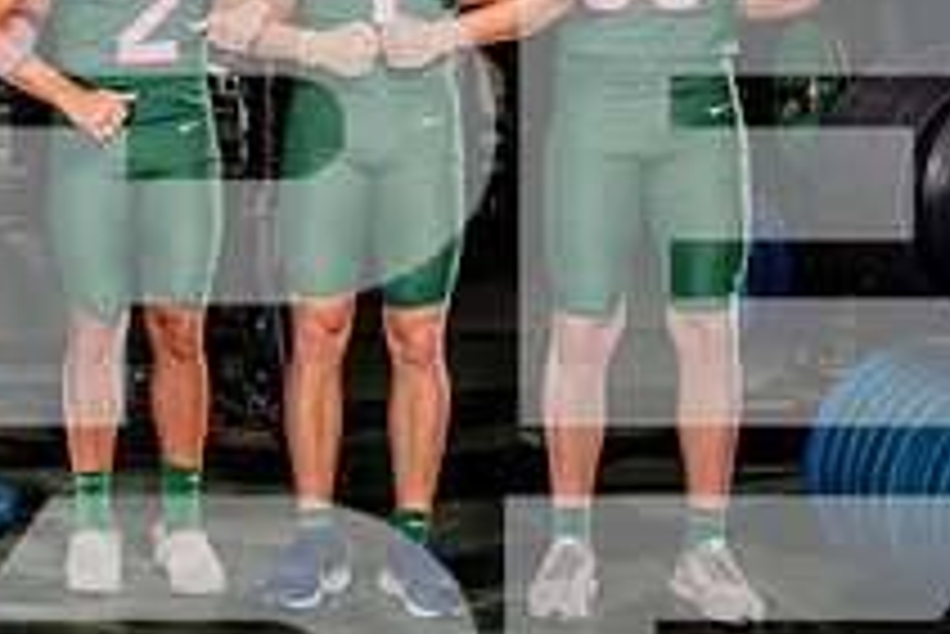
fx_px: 2509
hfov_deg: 20.1
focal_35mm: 95
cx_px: -205
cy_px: 124
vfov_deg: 14.3
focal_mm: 27
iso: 200
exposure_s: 1/250
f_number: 5.6
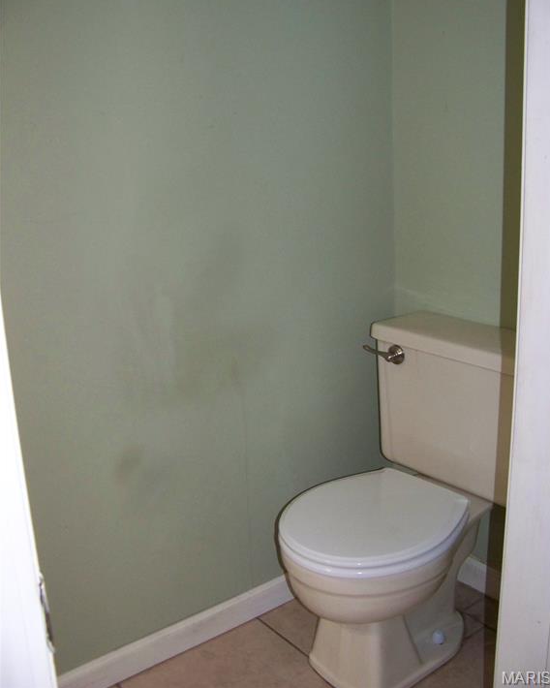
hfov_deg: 39.2
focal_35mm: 38
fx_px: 773
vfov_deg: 47.9
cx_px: 278
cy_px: 318
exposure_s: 1/30
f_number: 2.8
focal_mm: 5.85
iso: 200
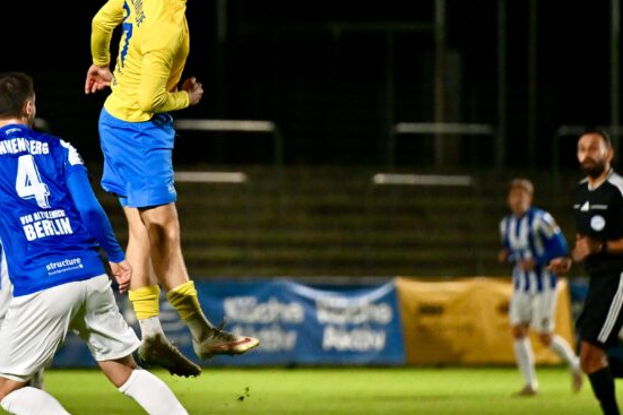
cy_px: 198
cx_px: 223
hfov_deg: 5.5
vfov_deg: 3.7
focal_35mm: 372
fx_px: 6435
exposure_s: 1/1600
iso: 3200
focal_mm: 200
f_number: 2.8
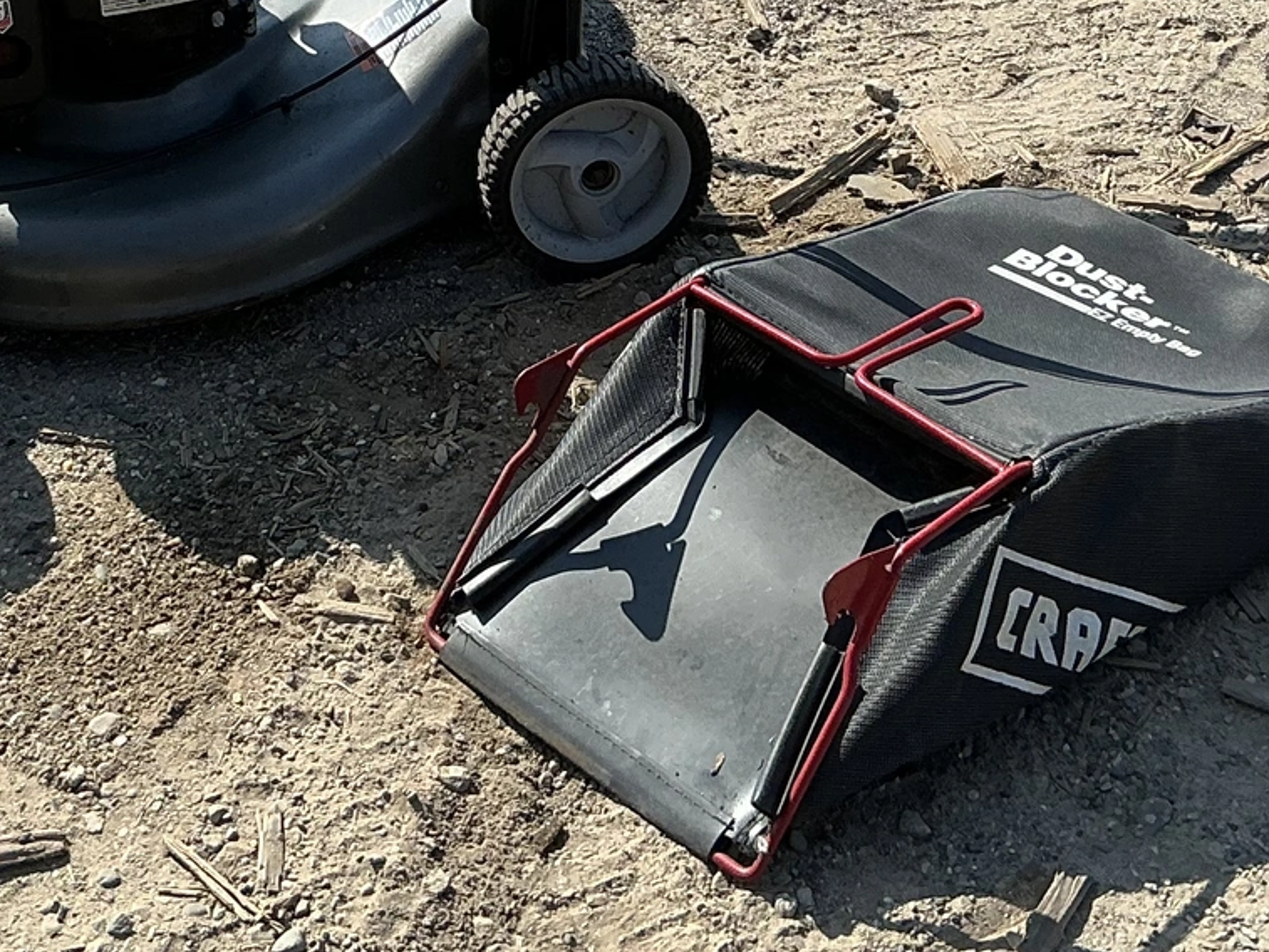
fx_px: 2713
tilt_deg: -24.7
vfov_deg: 19.0
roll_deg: -1.3
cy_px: -132
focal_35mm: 74
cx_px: 479
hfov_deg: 26.2
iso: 25
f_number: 1.8
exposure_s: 1/1626
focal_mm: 3
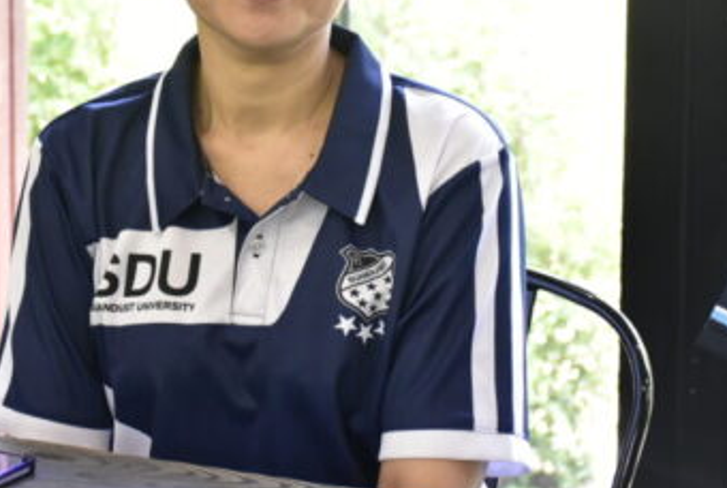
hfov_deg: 16.1
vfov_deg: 10.8
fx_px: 2568
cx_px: 293
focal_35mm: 127
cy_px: 64
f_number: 4.5
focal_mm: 45
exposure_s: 1/125
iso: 2000
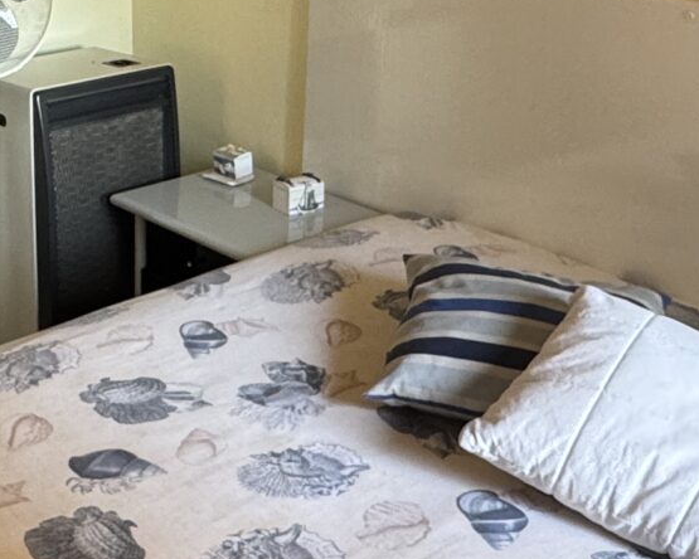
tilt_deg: -14.7
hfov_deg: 29.3
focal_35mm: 63
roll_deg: +1.2
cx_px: 139
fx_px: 1303
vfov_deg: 23.7
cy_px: 82
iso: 200
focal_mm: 2.22
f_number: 2.2
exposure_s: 1/99
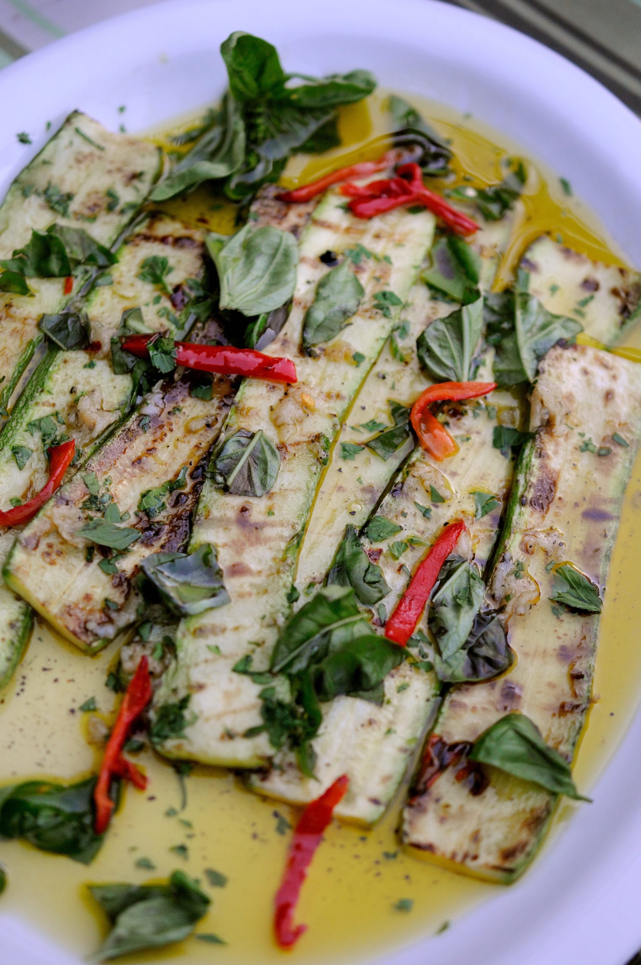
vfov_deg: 33.4
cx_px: 320
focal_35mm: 60
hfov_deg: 22.6
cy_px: 482
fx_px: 1607
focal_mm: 40
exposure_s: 1/160
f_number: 3
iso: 800
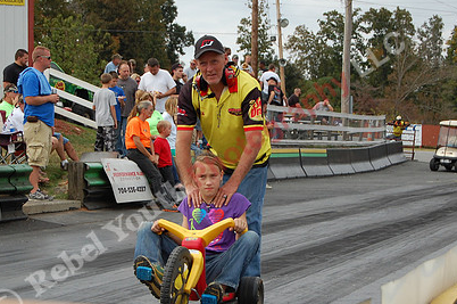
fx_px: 1319
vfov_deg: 13.1
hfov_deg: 19.7
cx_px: 208
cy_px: 178
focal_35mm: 104
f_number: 5.6
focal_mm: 48
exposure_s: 1/800
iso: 400
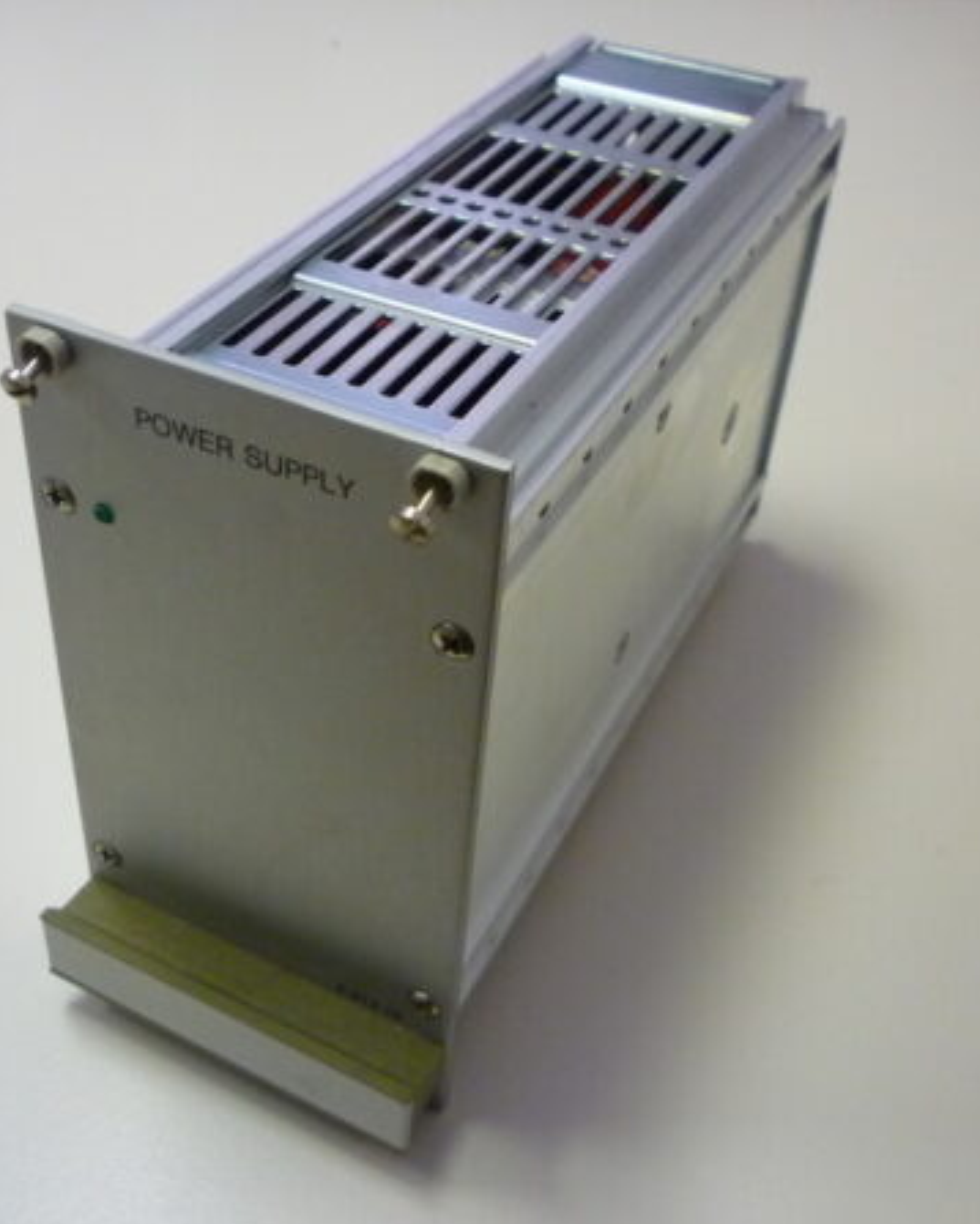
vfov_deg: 47.9
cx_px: 400
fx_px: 1377
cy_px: 613
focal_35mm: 38
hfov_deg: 39.0
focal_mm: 5.2
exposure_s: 1/30
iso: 400
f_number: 3.3
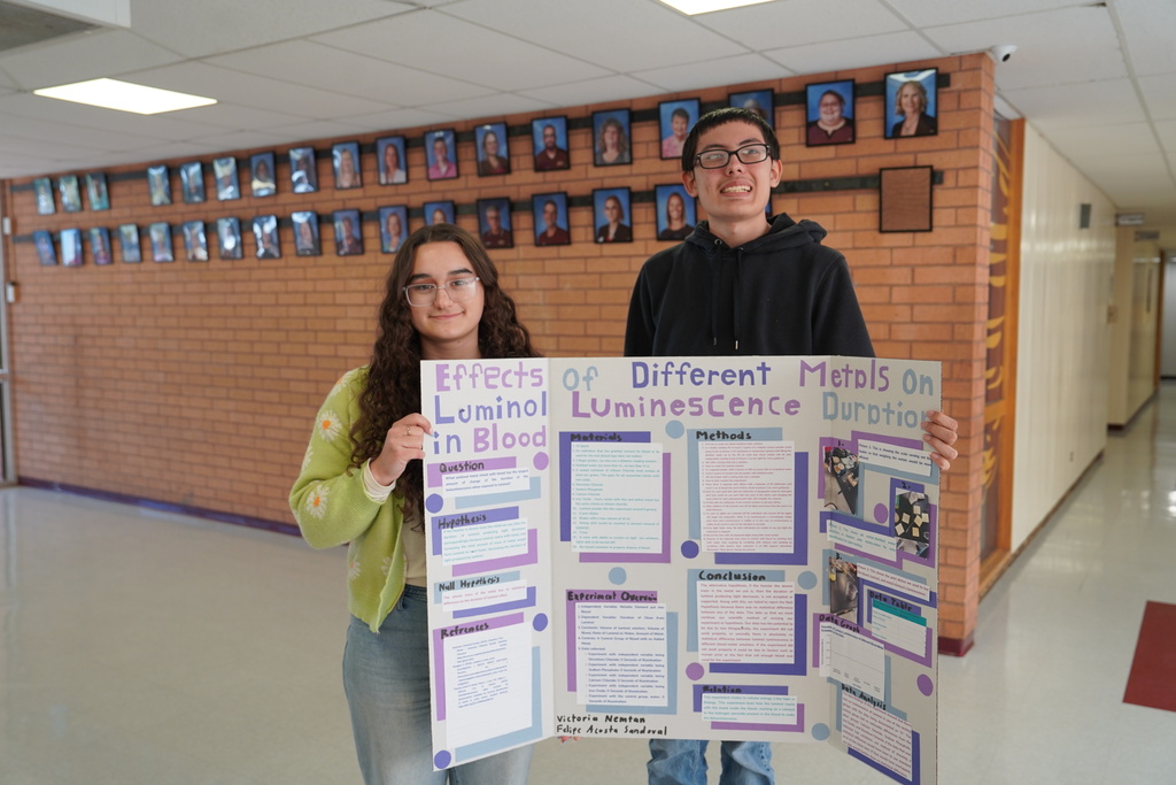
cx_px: 588
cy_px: 392
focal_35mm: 30
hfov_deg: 61.9
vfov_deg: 43.6
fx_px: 980
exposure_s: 1/160
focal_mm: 30
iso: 400
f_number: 4
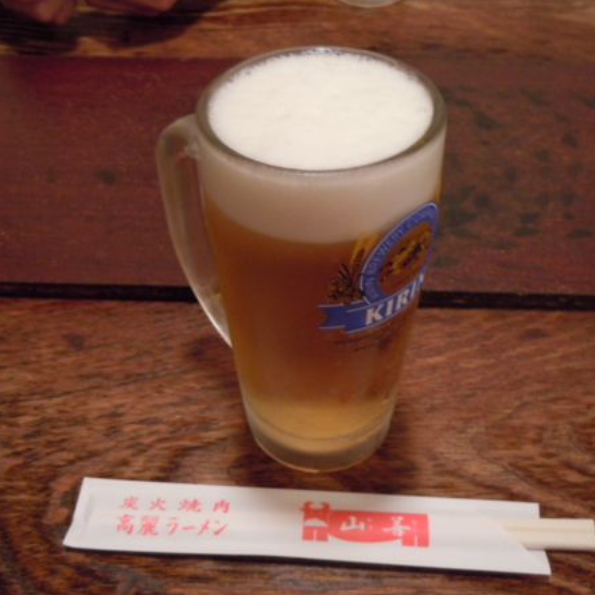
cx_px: 300
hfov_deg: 46.0
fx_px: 700
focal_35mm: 36
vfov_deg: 46.0
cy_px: 298
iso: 400
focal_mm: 5.4
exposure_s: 1/4
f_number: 3.5
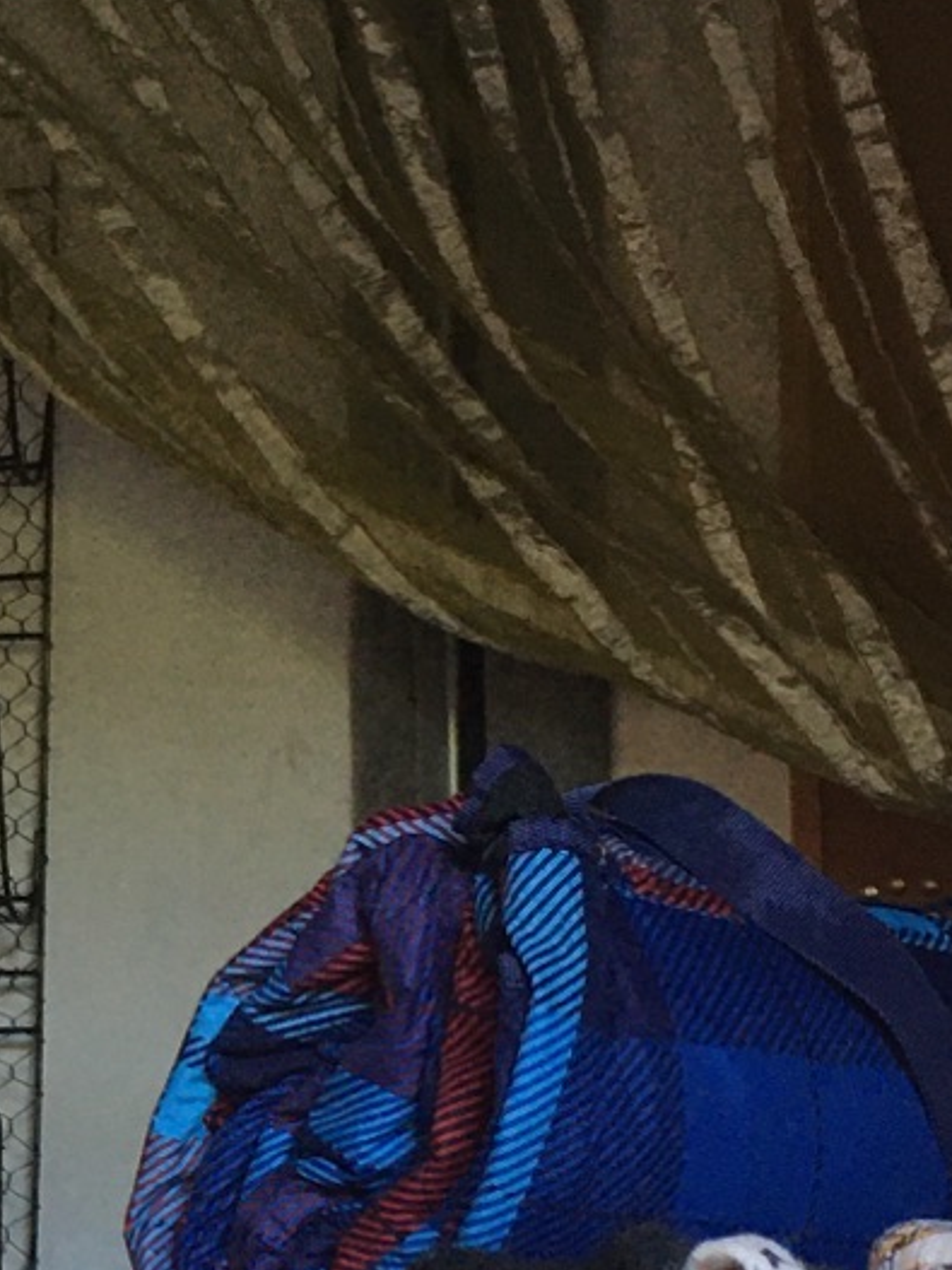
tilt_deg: +5.9
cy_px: 1154
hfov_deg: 12.9
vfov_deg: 17.6
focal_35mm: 110
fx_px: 4035
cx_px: -357
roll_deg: -1.0
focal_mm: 4.15
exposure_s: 1/33
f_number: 2.2
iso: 40
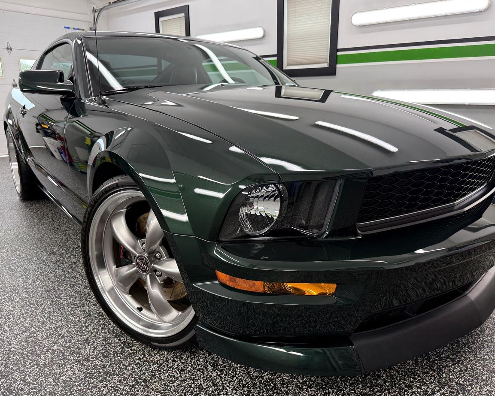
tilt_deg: -14.2
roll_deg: -0.6
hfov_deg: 65.9
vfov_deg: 54.9
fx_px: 381
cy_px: 201
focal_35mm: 26
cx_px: 265
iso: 100
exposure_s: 1/120
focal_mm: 6.76
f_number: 1.78
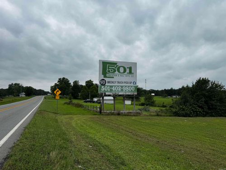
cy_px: 85
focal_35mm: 24
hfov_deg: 71.6
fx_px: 157
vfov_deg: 56.8
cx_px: 113
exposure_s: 1/3096
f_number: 1.78
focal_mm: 6.76
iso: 80
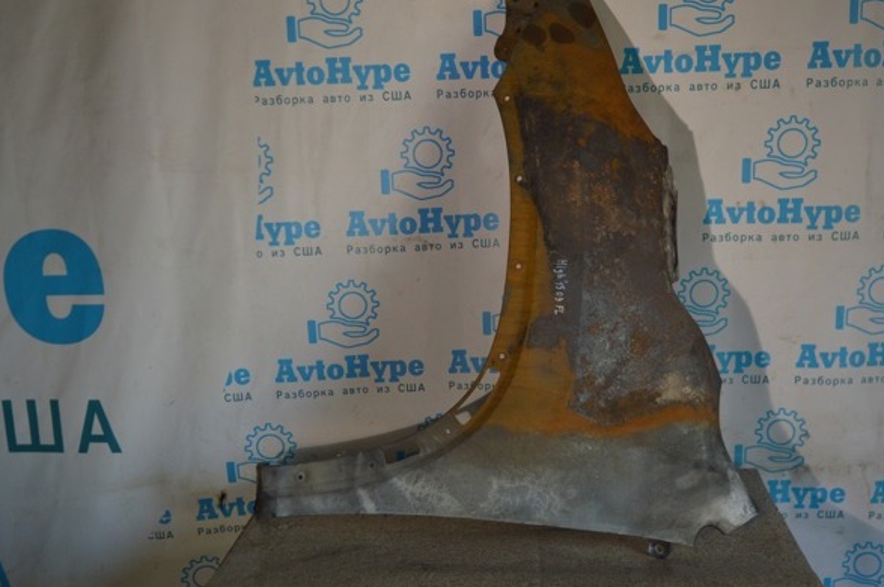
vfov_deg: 36.8
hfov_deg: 53.1
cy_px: 284
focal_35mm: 36
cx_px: 476
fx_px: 883
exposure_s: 1/200
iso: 400
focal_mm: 22
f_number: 3.8
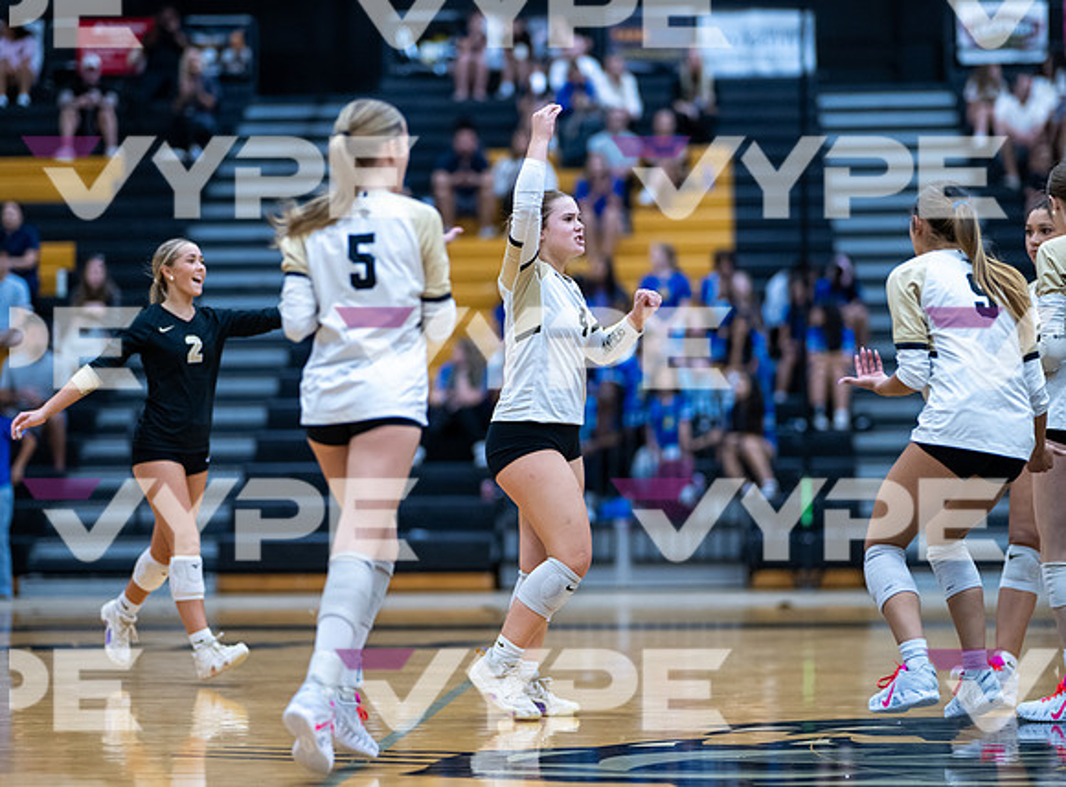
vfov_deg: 14.1
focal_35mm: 104
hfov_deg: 19.0
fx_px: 3181
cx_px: 506
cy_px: 376
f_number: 1.2
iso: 1250
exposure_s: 1/1600
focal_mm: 85
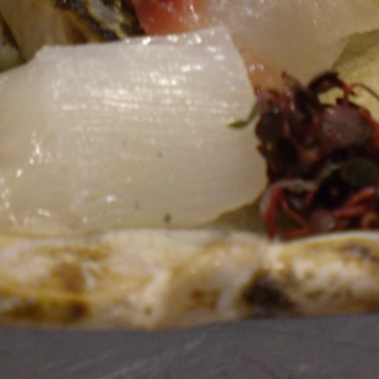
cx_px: 155
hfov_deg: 19.9
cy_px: -98
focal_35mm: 87
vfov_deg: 18.7
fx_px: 1078
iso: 200
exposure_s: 1/5
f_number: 3.1
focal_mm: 6.3
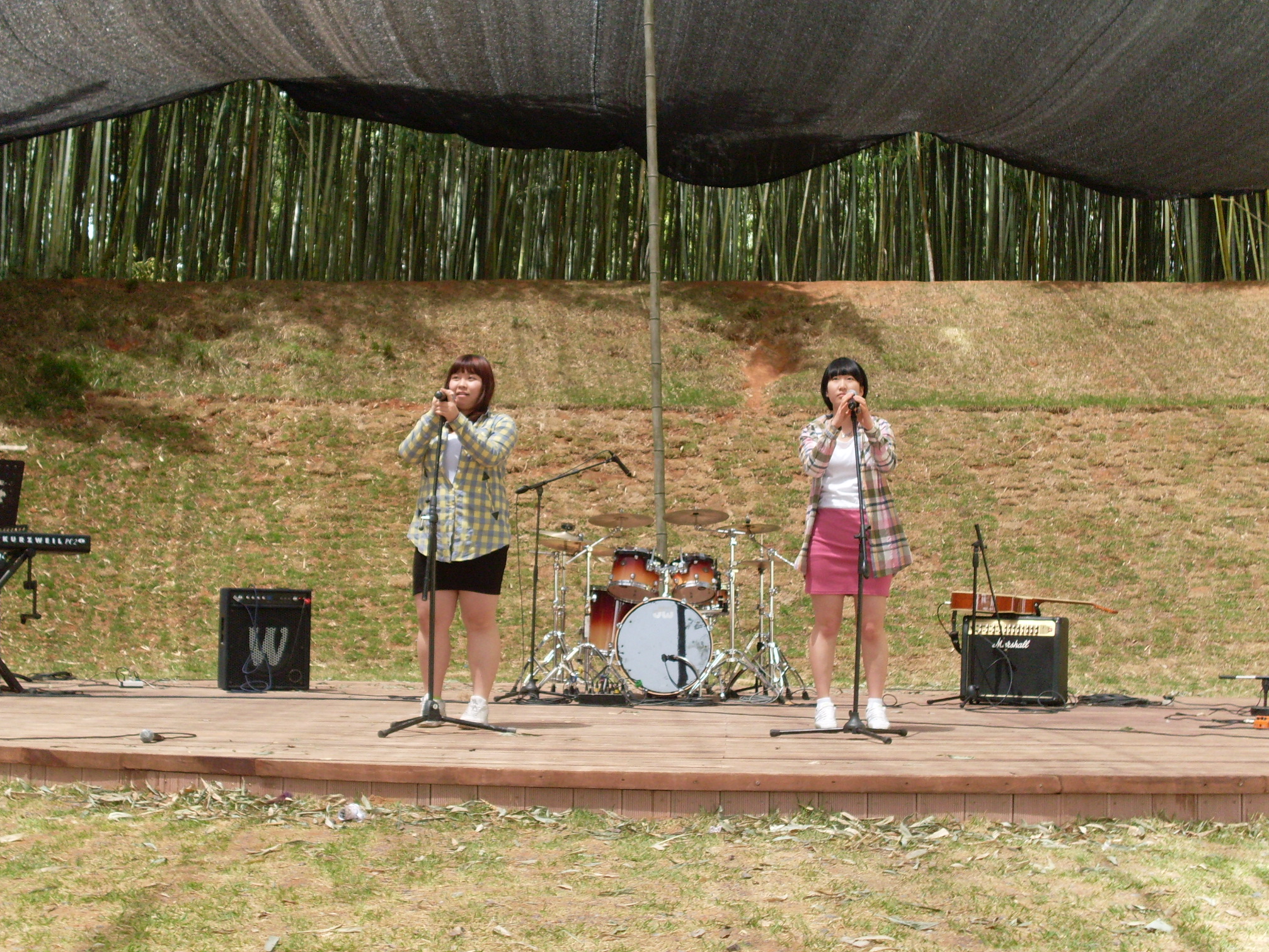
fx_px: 2236
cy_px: 476
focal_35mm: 61
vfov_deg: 24.0
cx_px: 634
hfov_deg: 31.7
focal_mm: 9.9
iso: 100
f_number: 3.4
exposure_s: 1/90
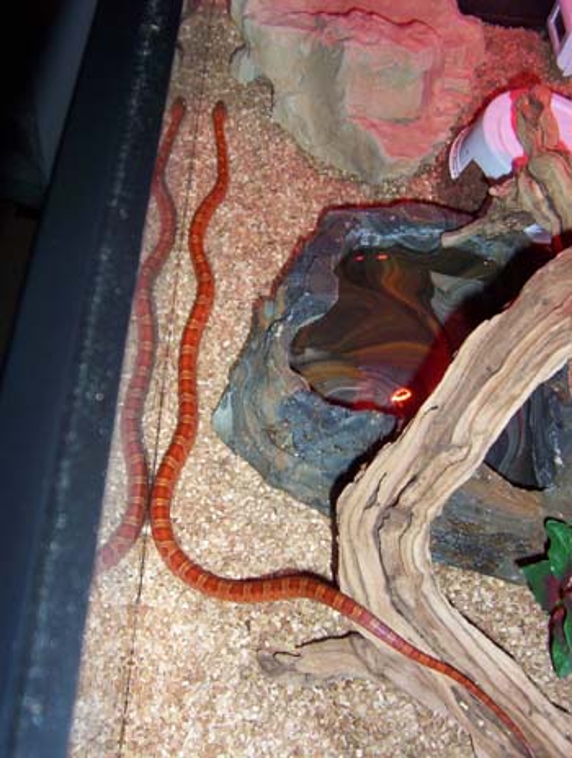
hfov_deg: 39.8
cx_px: 286
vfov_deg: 51.3
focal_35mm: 36
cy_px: 379
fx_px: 790
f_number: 2.76
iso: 140
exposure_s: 1/30
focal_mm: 5.54
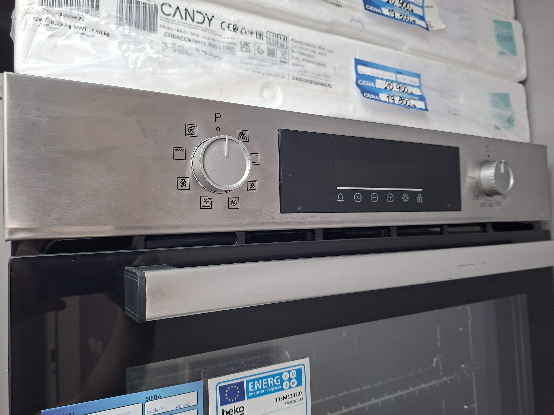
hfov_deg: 73.9
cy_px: 208
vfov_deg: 58.9
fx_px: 368
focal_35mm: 23
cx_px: 277
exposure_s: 1/100
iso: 320
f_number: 1.8
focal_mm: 5.54
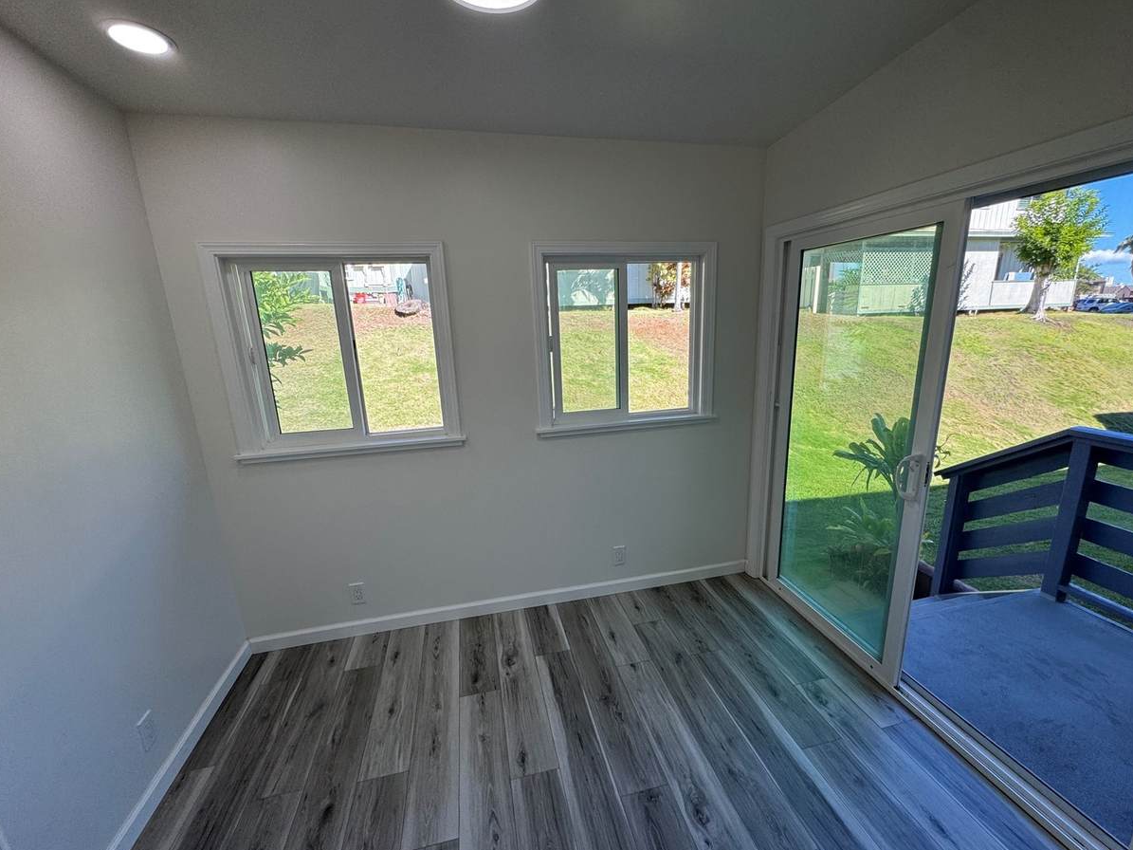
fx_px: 491
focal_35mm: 15
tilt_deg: -14.4
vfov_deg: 81.7
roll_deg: +1.6
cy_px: 439
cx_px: 585
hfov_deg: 98.1
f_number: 2.2
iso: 40
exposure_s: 1/230
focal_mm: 2.22
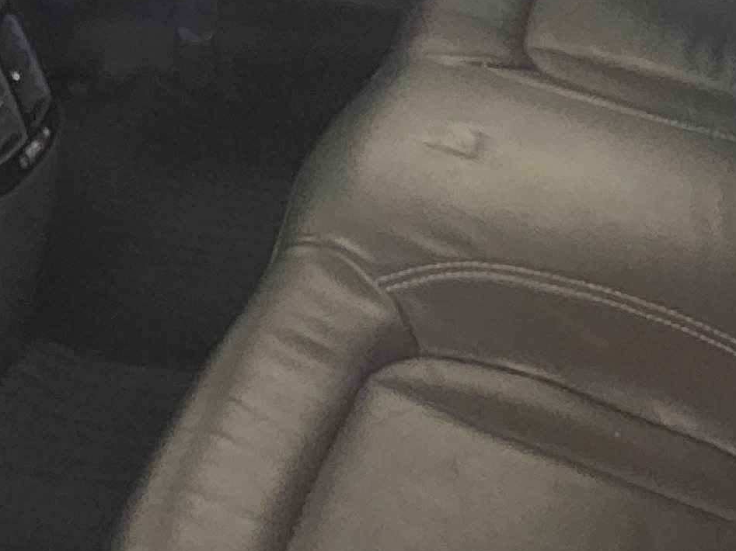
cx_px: 223
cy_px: 310
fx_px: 2317
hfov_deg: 18.0
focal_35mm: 109
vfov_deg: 13.6
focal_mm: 3.08
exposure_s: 1/120
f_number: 2
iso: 125
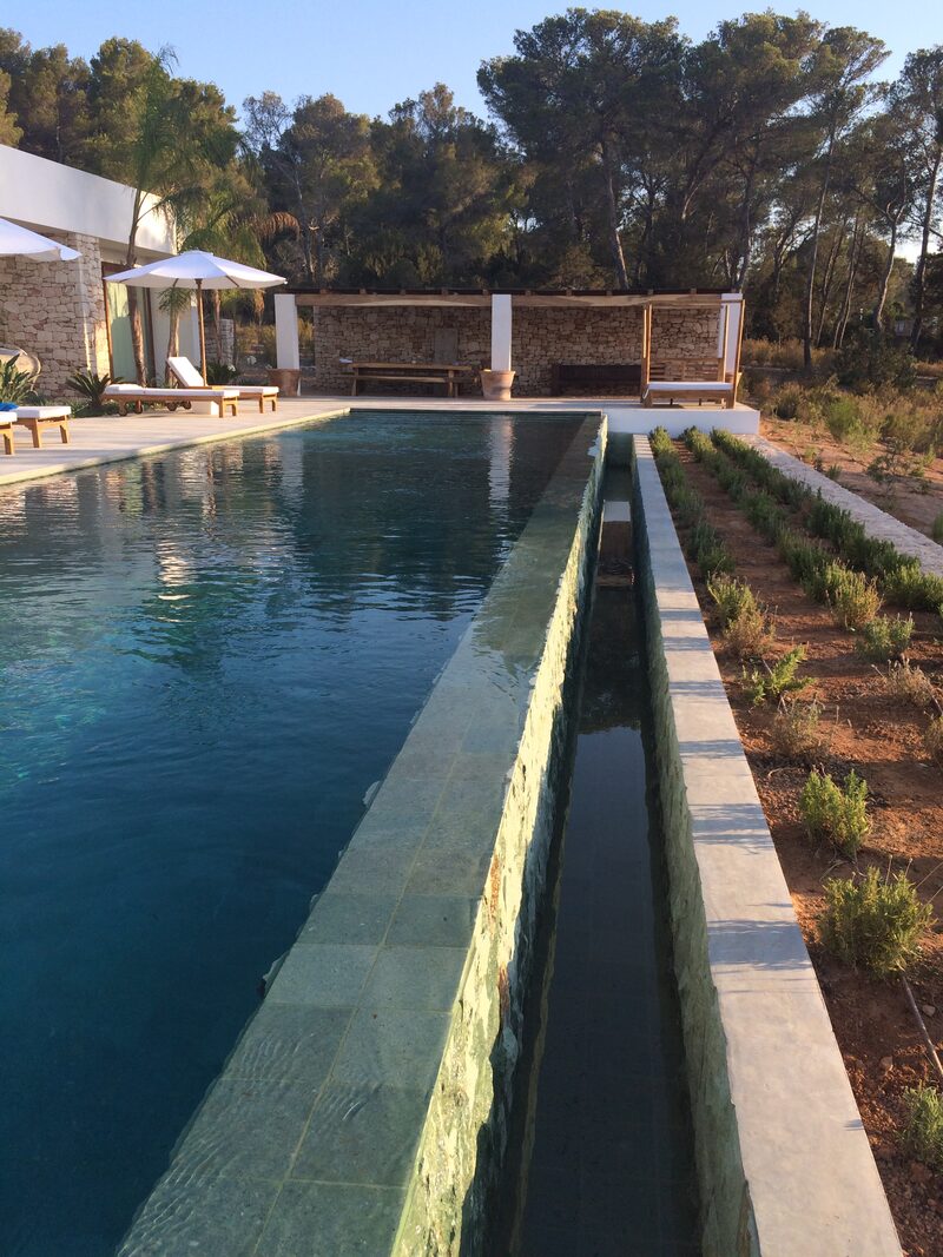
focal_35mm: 29
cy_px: 628
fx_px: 1054
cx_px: 472
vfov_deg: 61.7
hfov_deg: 48.2
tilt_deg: -15.7
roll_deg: +1.0
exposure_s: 1/586
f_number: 2.2
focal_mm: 4.15
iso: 32
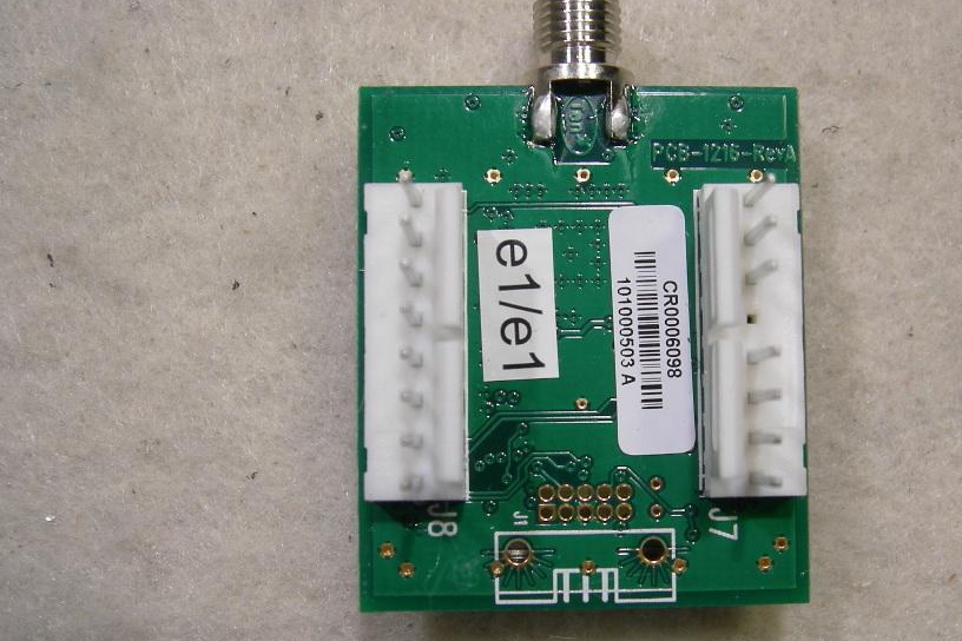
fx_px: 1256
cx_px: 585
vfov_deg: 28.6
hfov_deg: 41.7
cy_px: 343
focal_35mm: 47
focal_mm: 7.5
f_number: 3
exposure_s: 1/55.4
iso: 64
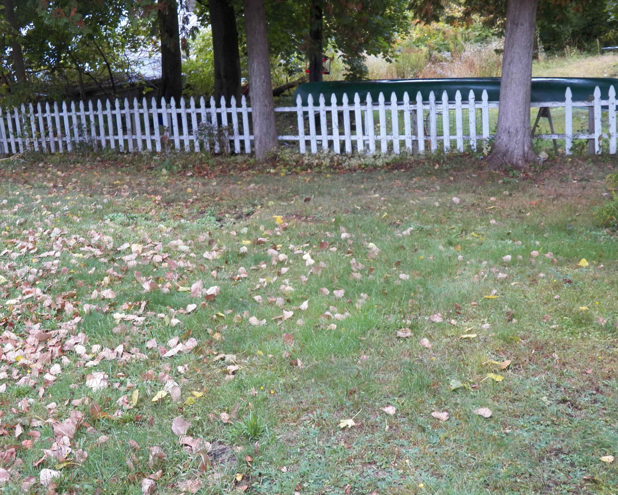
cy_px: 248
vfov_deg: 32.8
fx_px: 841
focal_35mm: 46
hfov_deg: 40.3
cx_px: 313
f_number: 3.2
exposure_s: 1/40
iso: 125
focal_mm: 7.9
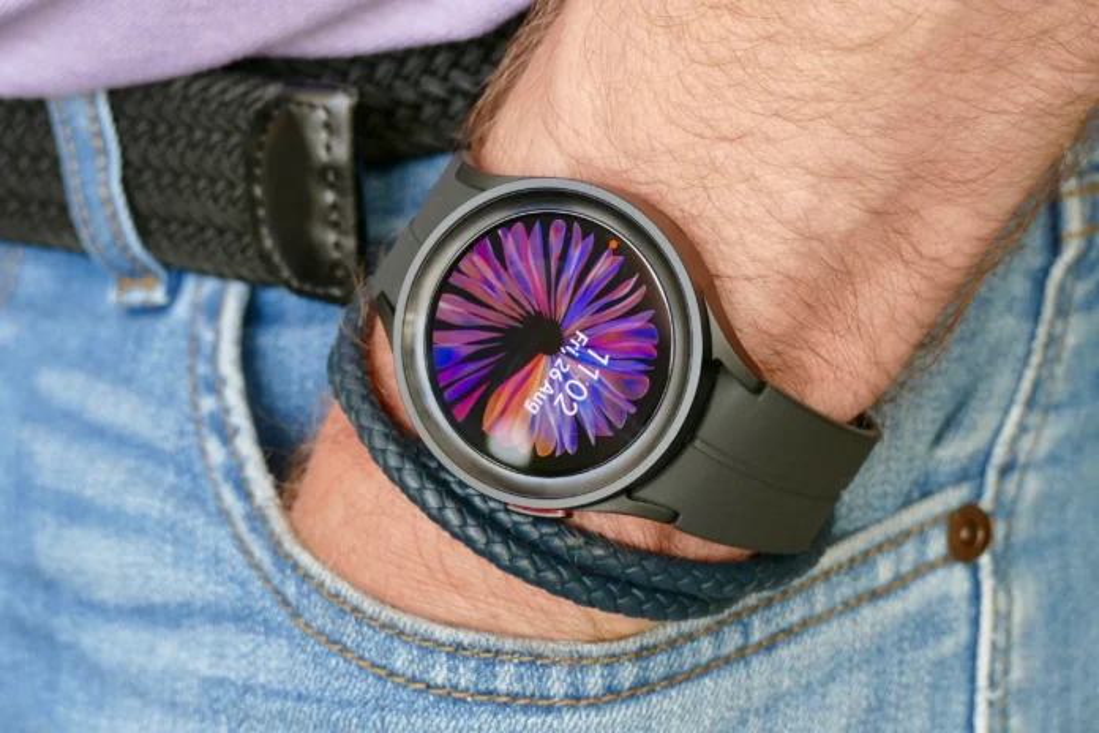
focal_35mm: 118
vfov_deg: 11.6
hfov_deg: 17.3
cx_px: 550
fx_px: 3602
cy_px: 366
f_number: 4.5
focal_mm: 43.05
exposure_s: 1/80
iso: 320
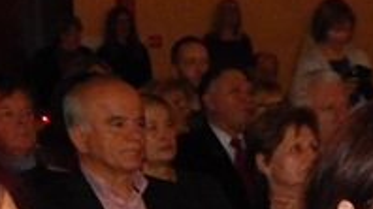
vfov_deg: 6.0
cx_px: 456
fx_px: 1957
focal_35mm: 198
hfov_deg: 10.7
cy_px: 361
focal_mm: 10.9
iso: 1600
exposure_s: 1/30
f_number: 4
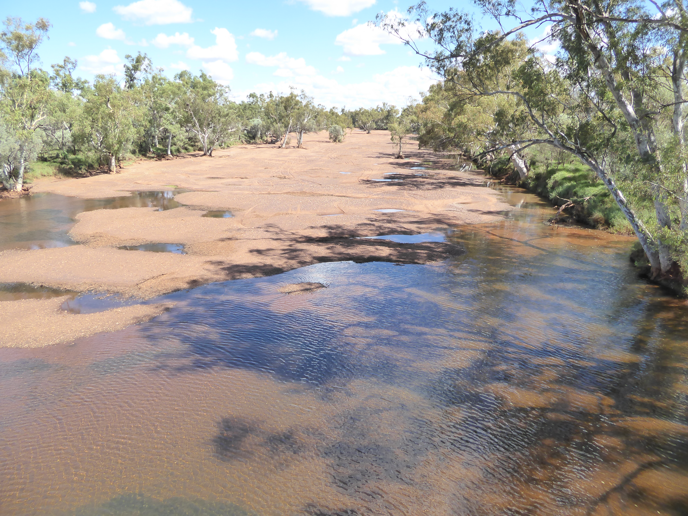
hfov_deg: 69.4
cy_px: 258
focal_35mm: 25
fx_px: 497
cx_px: 344
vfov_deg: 54.9
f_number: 3.3
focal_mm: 4.3
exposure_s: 1/400
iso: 160
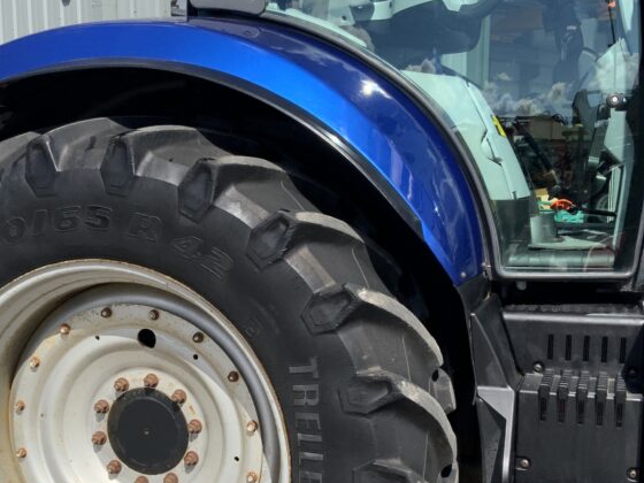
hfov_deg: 36.1
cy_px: 347
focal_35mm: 53
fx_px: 986
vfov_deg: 27.2
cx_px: 276
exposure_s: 1/1250
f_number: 1.8
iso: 16
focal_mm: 3
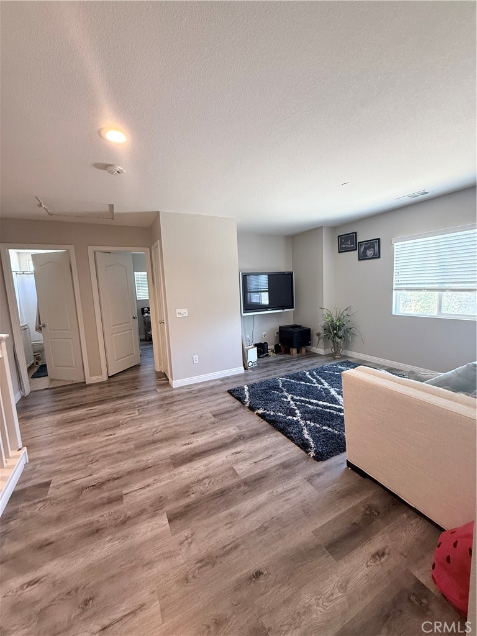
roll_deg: +2.4
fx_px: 257
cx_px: 238
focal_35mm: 14
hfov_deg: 85.7
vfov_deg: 102.1
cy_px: 318
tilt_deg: -6.2
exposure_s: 1/60
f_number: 2.2
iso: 320
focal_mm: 2.22
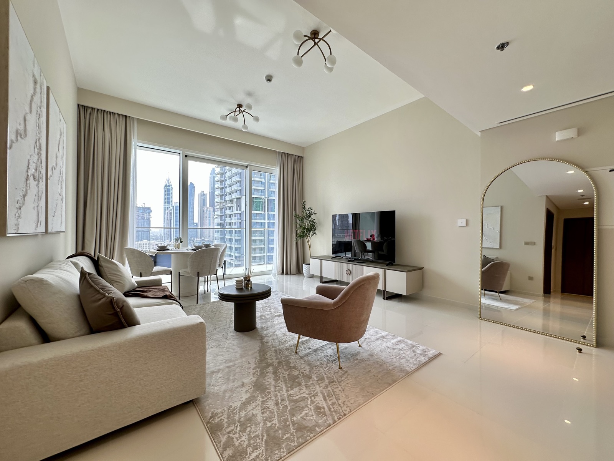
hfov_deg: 102.1
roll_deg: -0.2
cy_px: 230
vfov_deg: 85.7
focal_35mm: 14
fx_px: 248
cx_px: 307
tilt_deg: +1.7
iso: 40
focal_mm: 2.22
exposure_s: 1/123
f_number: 2.2
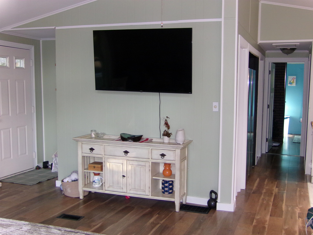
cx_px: 156
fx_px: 371
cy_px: 118
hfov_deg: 45.8
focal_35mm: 41
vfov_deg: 35.1
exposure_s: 1/34
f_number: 3.6
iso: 200
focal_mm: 7.2
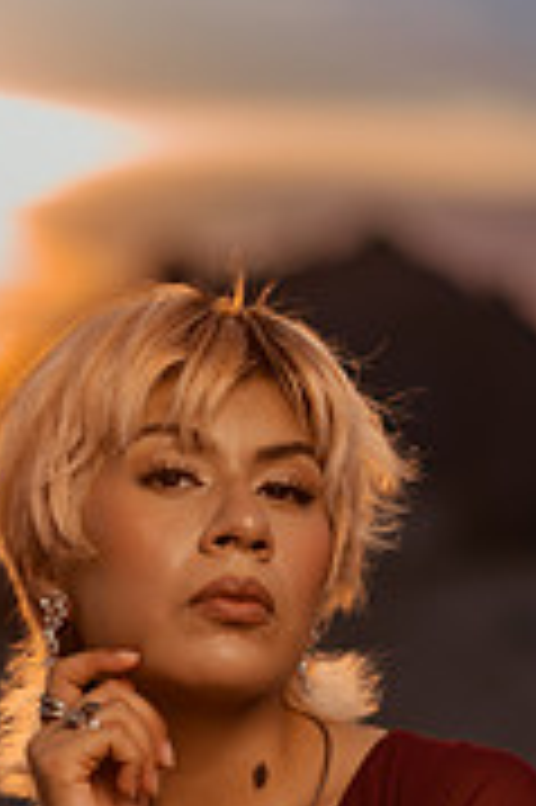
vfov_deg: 14.0
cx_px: 212
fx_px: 3267
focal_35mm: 146
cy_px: 608
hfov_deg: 9.4
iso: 50
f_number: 1.4
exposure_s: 1/2500
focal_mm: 58
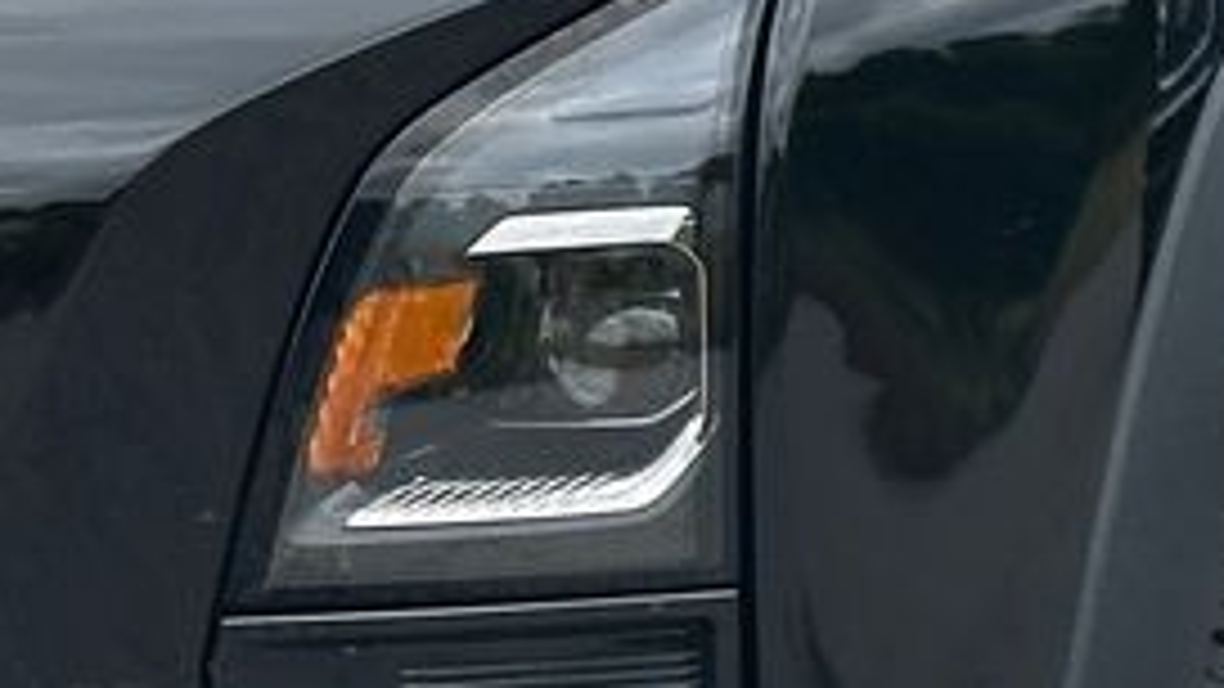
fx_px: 9996
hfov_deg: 7.0
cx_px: 284
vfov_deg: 3.9
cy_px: 265
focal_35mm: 308
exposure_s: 1/1613
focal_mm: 6.86
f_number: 1.78
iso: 64
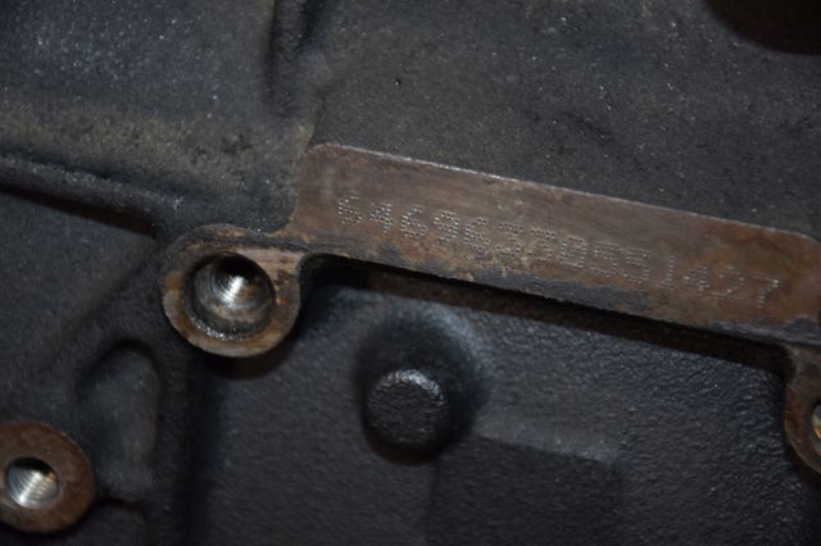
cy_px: 273
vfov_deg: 8.7
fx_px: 3590
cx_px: 410
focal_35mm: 158
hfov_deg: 13.0
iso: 800
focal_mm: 105
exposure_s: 1/60
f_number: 5.6
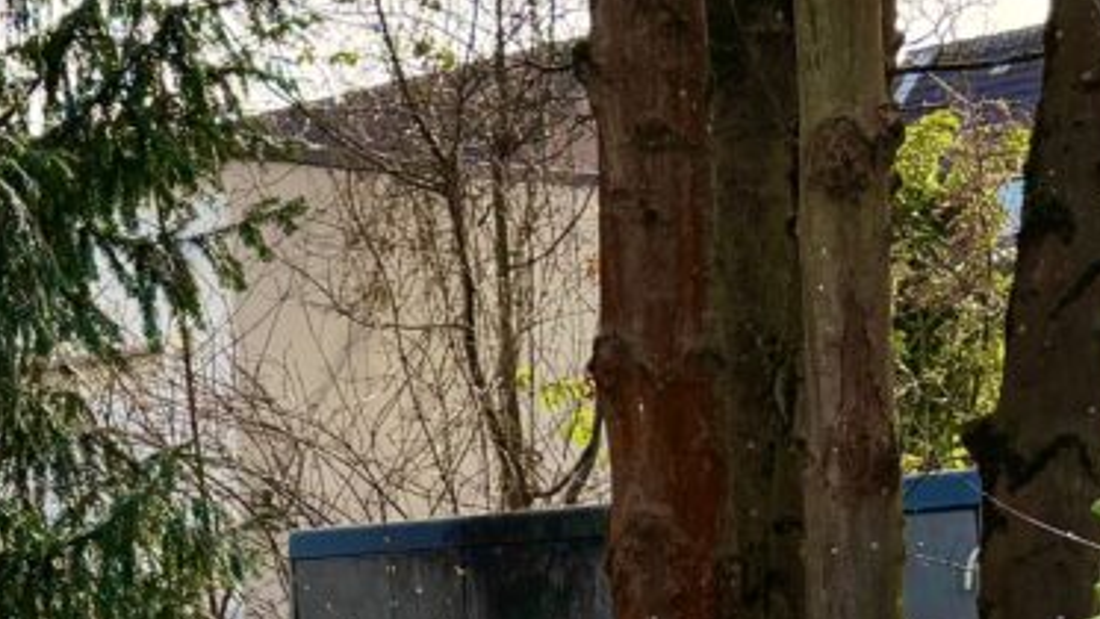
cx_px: -513
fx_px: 2947
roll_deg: +2.8
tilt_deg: +4.6
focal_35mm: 101
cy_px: 483
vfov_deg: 12.0
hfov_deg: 18.8
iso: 100
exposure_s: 1/2000
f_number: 1.78
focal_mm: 6.76
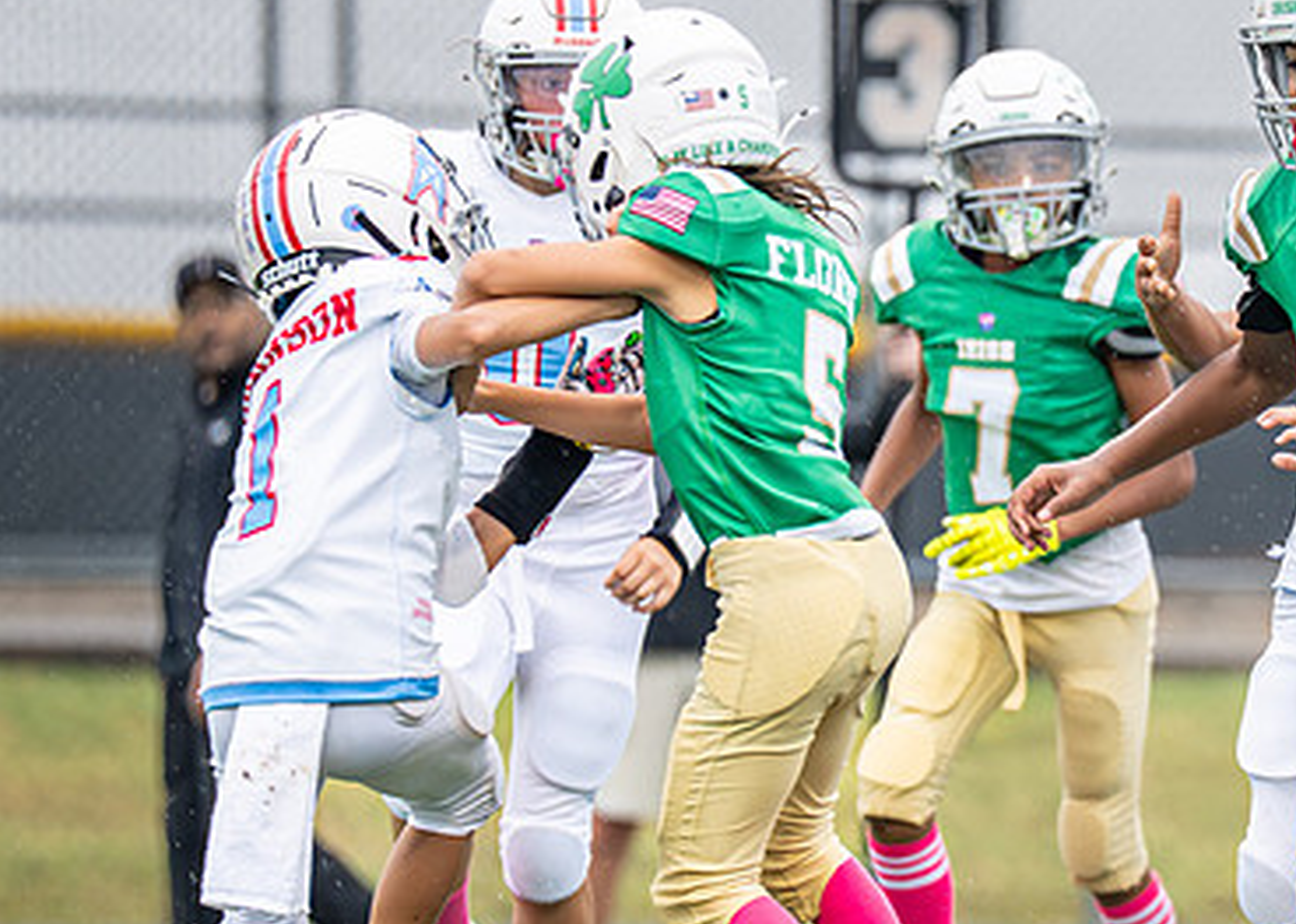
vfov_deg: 2.2
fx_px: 23907
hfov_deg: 3.1
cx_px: 1333
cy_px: 526
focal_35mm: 650
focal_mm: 200
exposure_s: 1/1000
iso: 400
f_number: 2.8
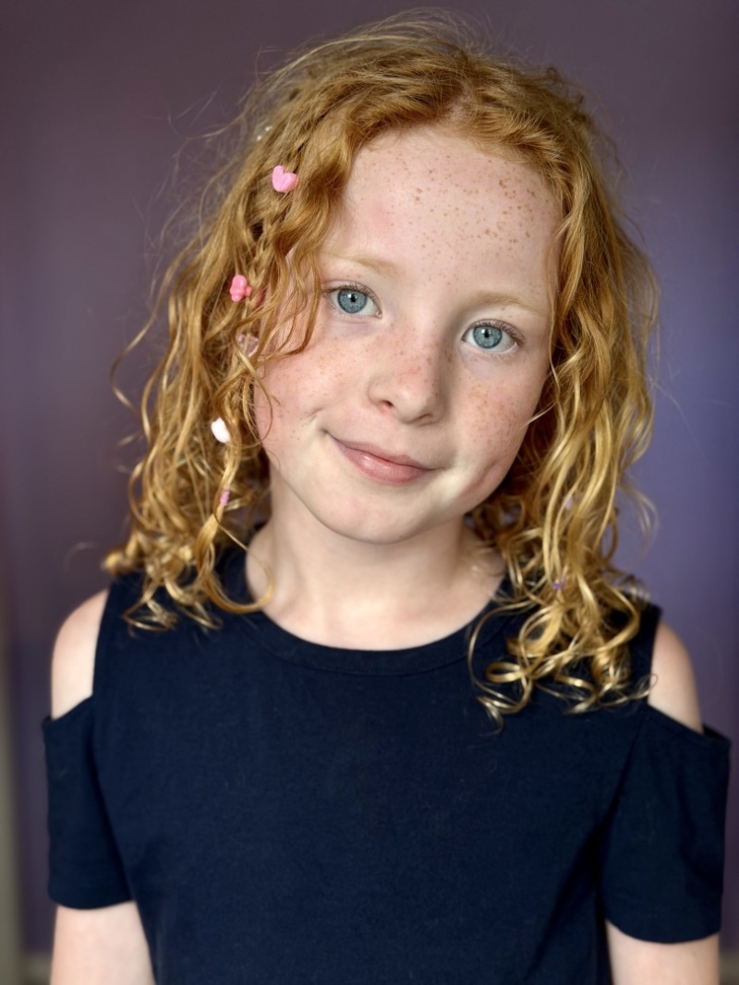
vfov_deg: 39.7
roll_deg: +0.7
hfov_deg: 30.3
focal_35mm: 48
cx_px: 370
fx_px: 1367
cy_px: 492
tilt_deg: -10.4
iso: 80
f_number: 1.78
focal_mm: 6.76
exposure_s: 1/109
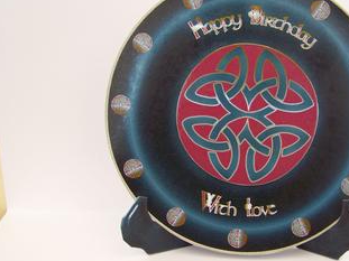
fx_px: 524
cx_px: 231
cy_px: 127
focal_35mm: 52
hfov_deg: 36.5
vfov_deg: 28.0
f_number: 2.8
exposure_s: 1/125
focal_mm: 5.85
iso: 68
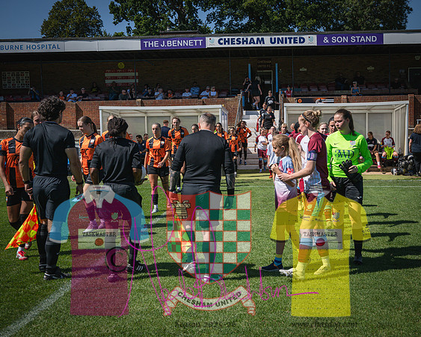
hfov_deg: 42.5
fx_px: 535
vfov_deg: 34.9
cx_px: 275
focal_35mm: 43
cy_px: 166
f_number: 5
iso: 400
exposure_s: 1/2500
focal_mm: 35
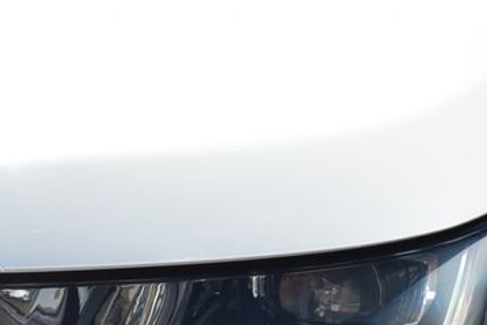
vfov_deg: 4.0
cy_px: 421
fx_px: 4630
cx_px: 109
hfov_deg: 6.0
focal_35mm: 342
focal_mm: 120
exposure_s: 1/400
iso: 500
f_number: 10
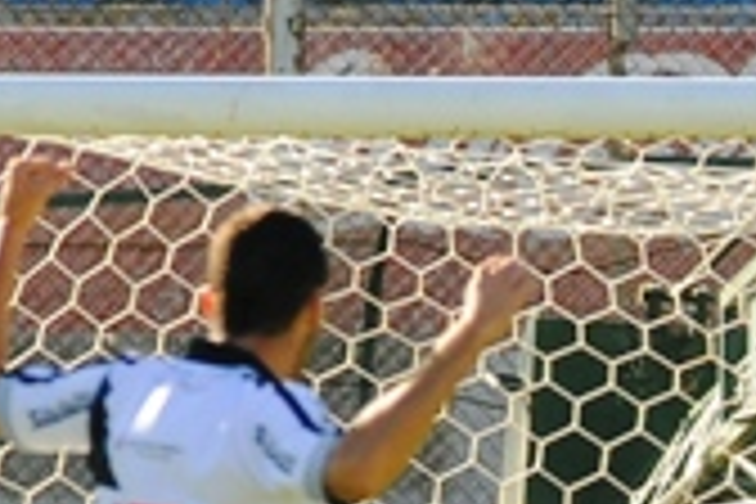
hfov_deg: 0.8
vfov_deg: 0.5
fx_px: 57431
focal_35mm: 2735
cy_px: 508
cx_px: 1688
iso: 400
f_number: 5.6
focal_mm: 300
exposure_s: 1/500
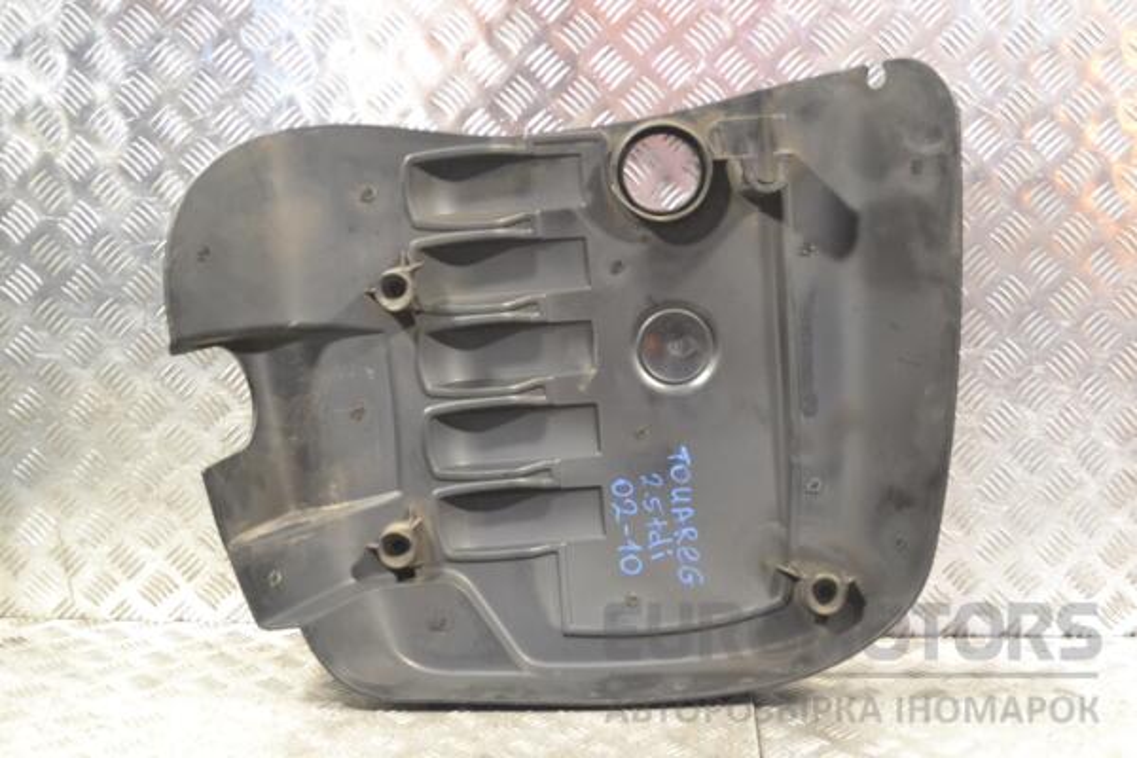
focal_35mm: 54
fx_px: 1705
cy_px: 379
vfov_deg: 25.1
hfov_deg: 36.9
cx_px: 568
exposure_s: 1/125
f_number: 5.6
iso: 3200
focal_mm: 36
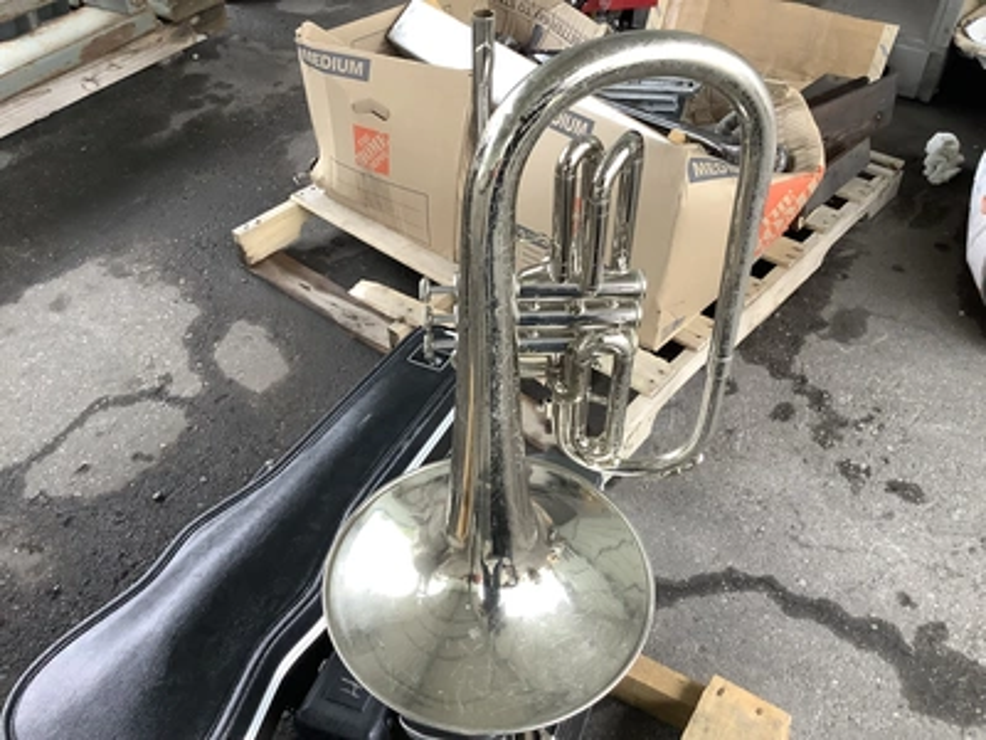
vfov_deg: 45.4
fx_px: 883
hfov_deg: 58.4
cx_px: 493
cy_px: 370
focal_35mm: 31
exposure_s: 1/60
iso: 100
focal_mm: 3.3
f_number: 2.4
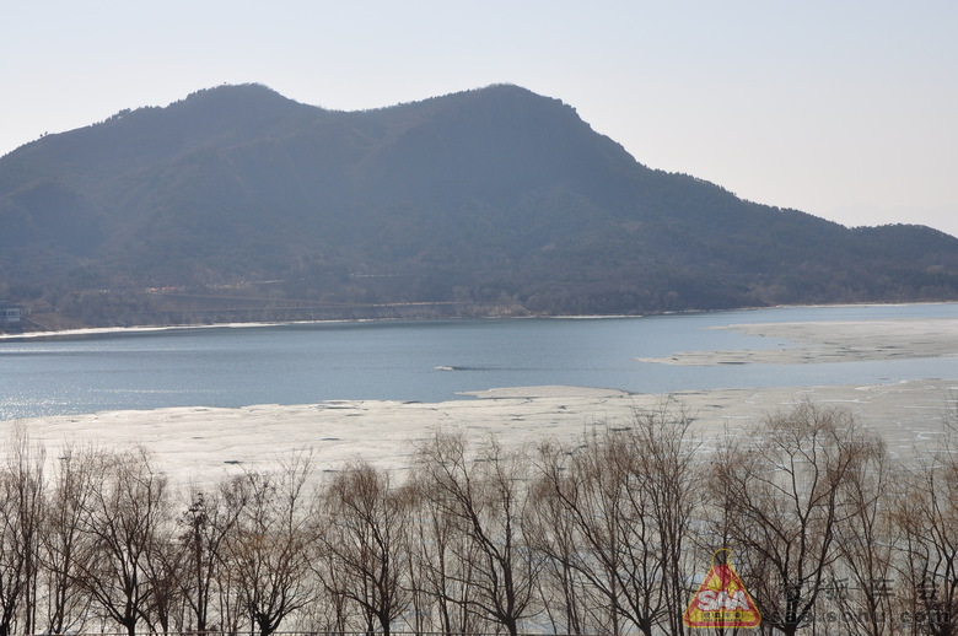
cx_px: 479
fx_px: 1794
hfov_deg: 29.9
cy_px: 318
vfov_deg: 20.1
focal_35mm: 68
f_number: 11
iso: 200
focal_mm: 45
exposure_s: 1/400
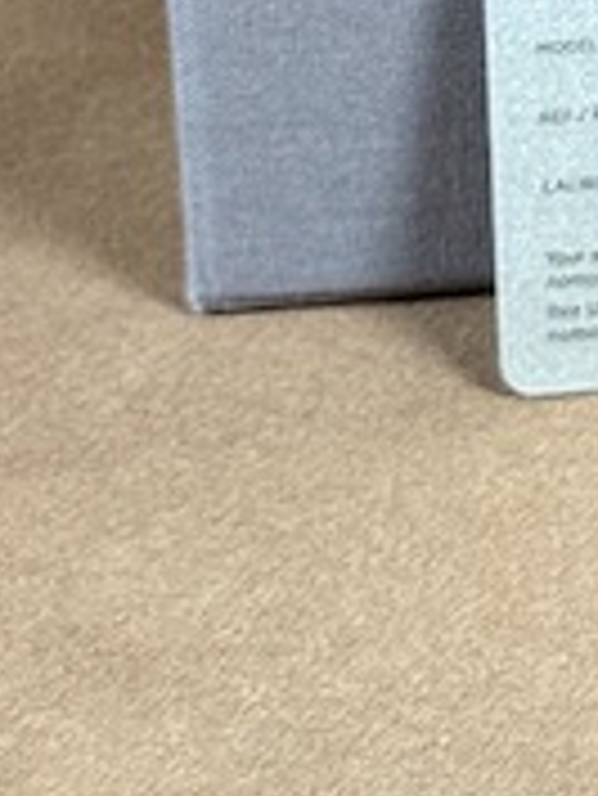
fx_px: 4992
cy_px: -567
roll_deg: +0.6
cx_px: 1326
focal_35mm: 217
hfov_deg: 6.6
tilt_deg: -19.7
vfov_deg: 8.8
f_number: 1.78
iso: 320
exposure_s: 1/40
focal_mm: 6.76
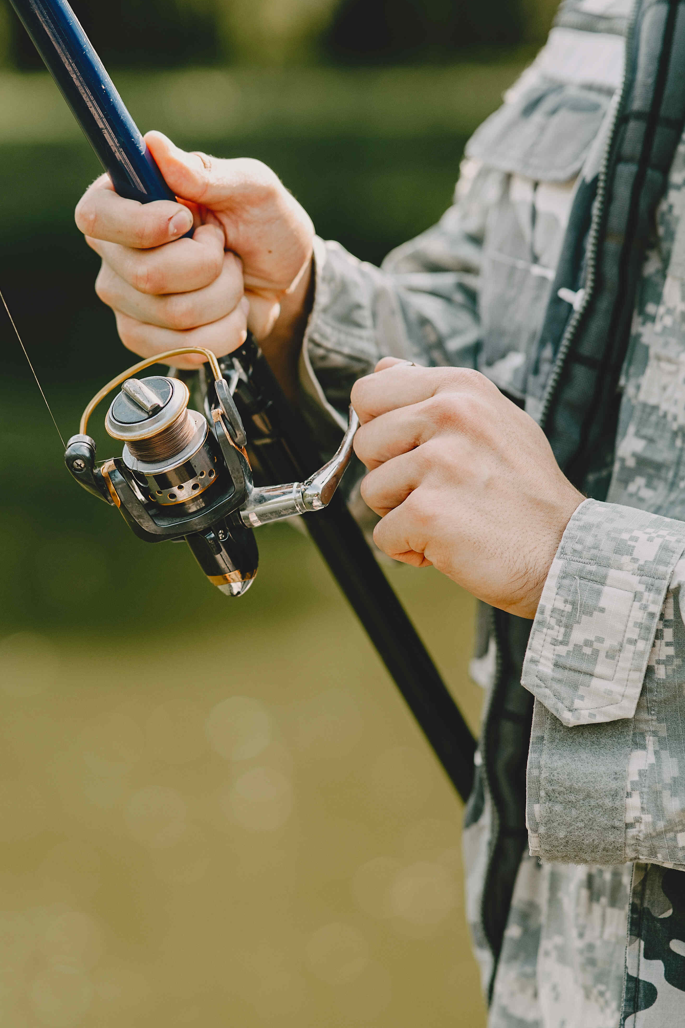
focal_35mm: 130
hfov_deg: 10.5
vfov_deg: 15.8
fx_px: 3710
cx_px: 173
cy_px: 504
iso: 200
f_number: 2.5
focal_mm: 85
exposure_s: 1/1000
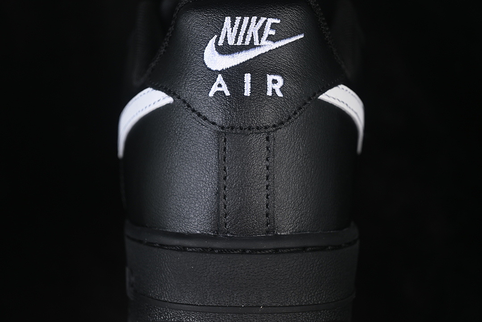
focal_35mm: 75
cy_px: 161
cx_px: 241
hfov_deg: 27.0
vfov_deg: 18.2
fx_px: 1004
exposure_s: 1/60
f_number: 6.3
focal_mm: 50
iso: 160
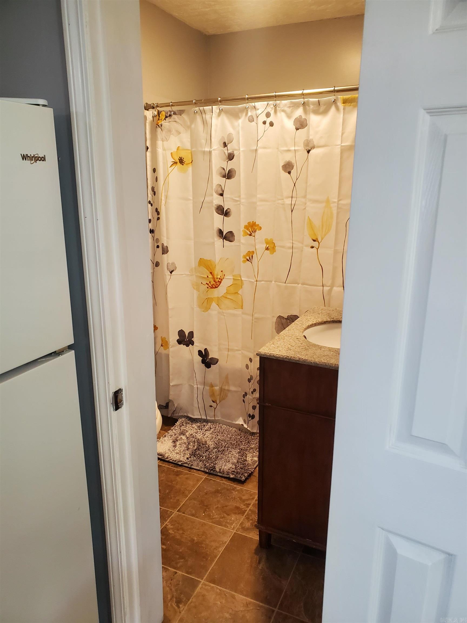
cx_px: 234
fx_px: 468
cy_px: 312
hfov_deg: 53.1
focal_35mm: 26
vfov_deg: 67.3
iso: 200
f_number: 2.4
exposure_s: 1/60
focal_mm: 4.3
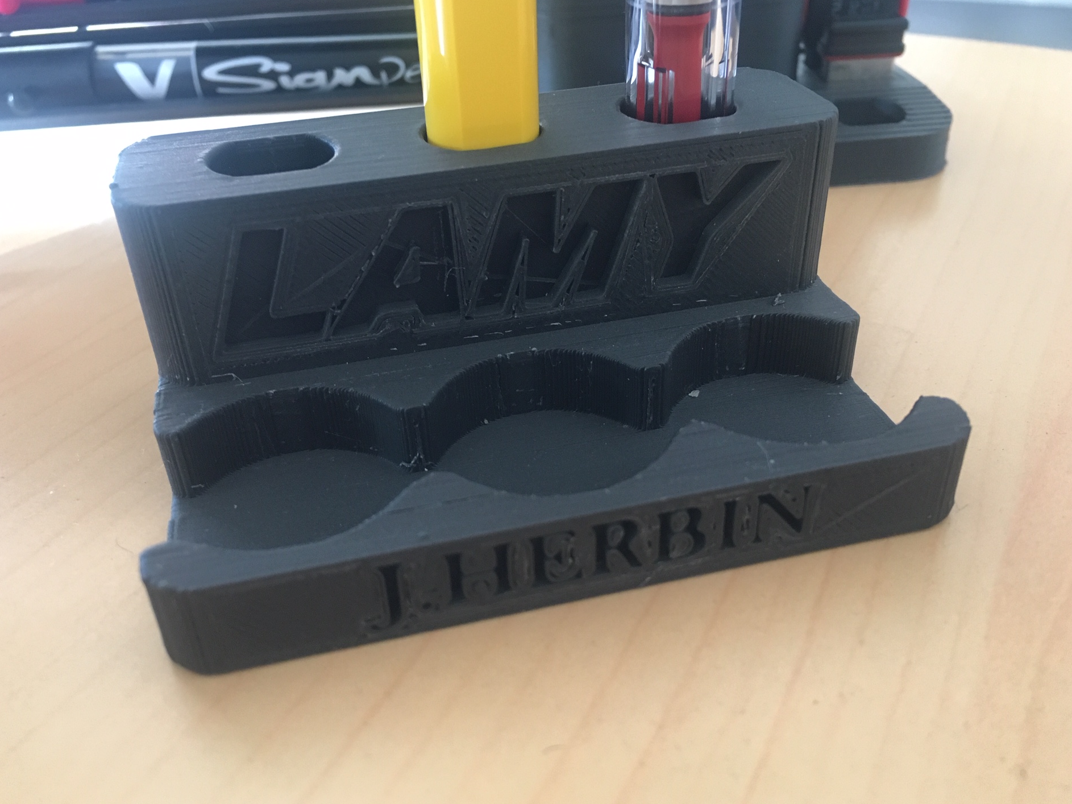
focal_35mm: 31
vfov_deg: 45.4
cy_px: 415
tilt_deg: -33.1
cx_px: 525
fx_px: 960
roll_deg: +4.3
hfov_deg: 58.4
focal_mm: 4.15
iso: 200
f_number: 2.2
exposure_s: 1/33
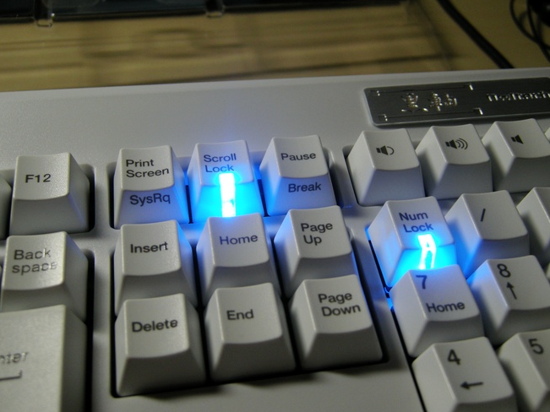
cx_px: 310
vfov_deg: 33.6
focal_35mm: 43
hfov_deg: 43.8
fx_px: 683
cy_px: 209
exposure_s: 1/62.4
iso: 112
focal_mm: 7.5
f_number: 2.7
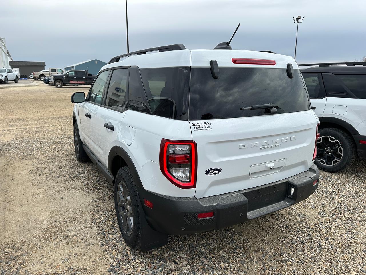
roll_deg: +1.2
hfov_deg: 71.6
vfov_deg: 56.8
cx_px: 183
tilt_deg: -11.6
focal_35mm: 24
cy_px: 138
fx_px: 254
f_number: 1.78
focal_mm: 6.86
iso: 80
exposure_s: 1/1562
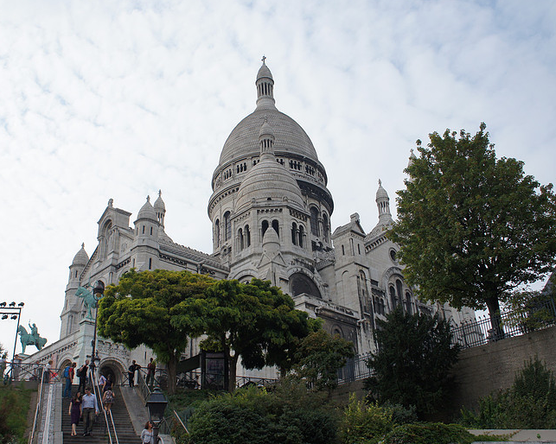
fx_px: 576
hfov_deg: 51.5
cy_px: 224
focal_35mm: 35
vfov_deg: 42.2
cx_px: 258
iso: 200
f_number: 7.1
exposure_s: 1/500
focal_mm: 20
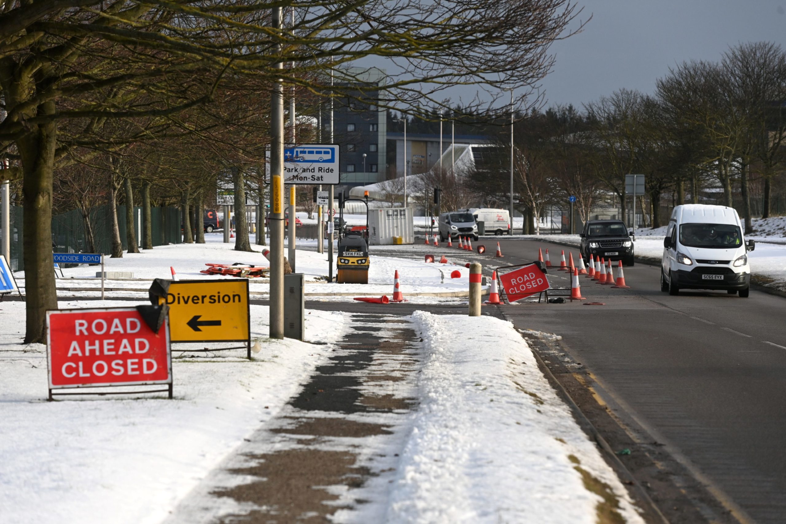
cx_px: 393
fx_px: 2947
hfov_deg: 15.2
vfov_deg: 10.2
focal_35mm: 135
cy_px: 262
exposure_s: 1/2500
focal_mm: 135
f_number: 5
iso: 500
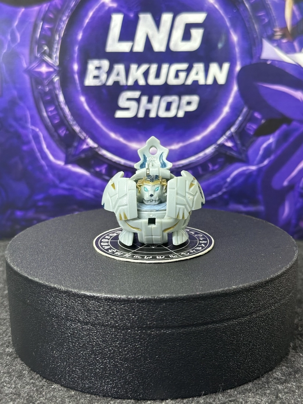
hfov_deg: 30.3
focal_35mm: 48
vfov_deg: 39.6
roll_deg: -0.7
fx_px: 560
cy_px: 202
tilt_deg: -13.8
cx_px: 152
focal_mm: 6.86
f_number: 1.78
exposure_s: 1/50
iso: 200
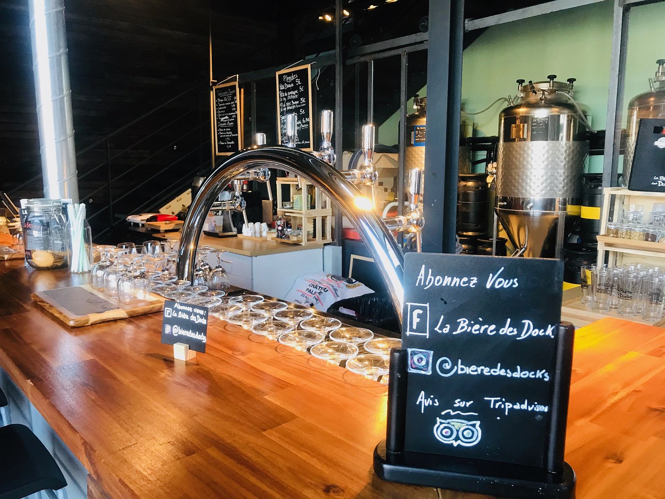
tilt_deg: -7.0
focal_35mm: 28
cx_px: 332
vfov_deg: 49.8
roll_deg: +0.1
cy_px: 250
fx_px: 538
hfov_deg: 63.4
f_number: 1.8
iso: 32
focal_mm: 3.99
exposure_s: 1/25
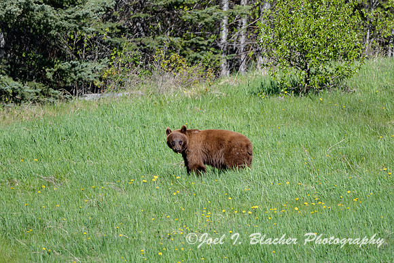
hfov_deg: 4.1
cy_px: 132
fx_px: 5473
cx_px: 197
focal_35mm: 500
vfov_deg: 2.8
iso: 100
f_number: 5.6
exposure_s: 1/400
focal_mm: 500
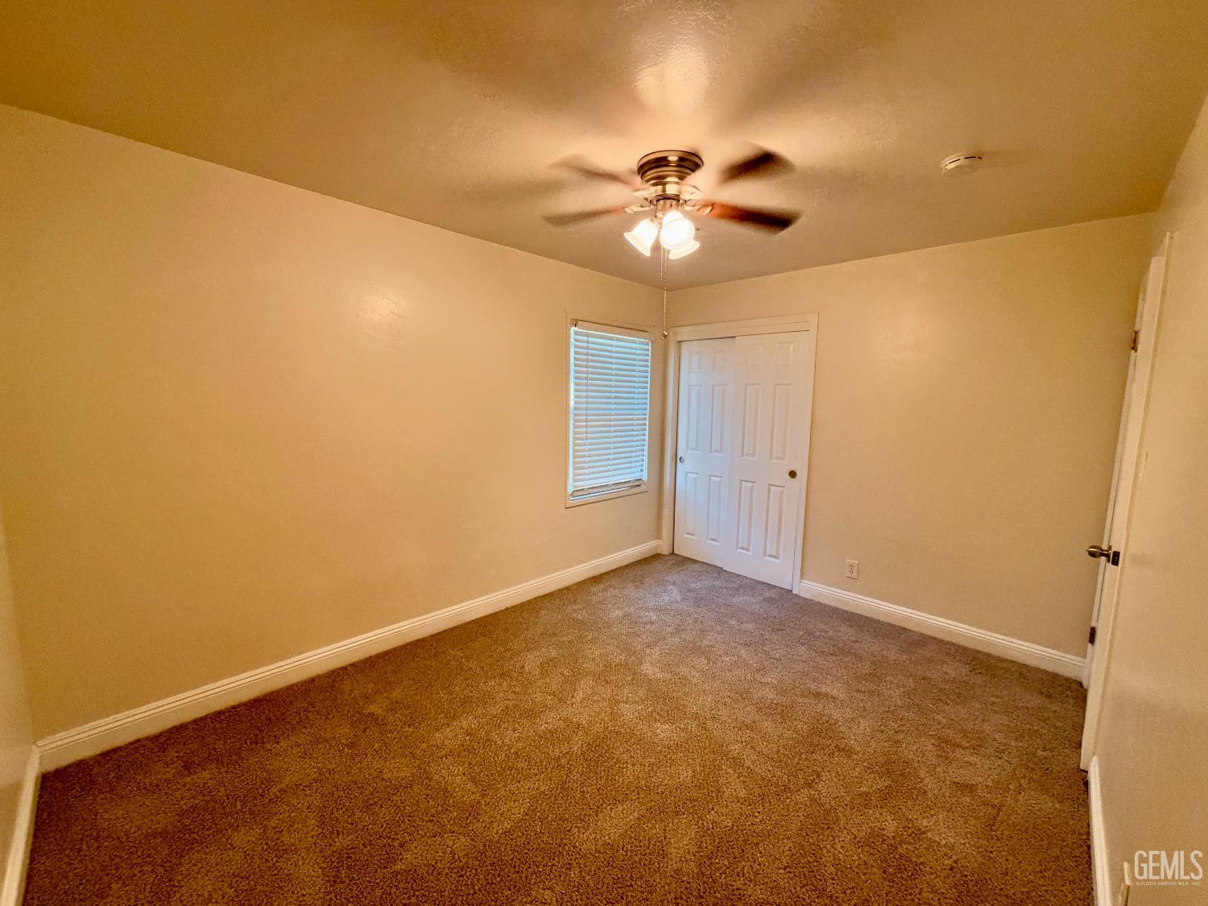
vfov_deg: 85.7
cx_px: 604
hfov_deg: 102.1
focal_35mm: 14
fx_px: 489
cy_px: 453
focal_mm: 2.22
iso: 500
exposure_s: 1/60
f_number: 2.2
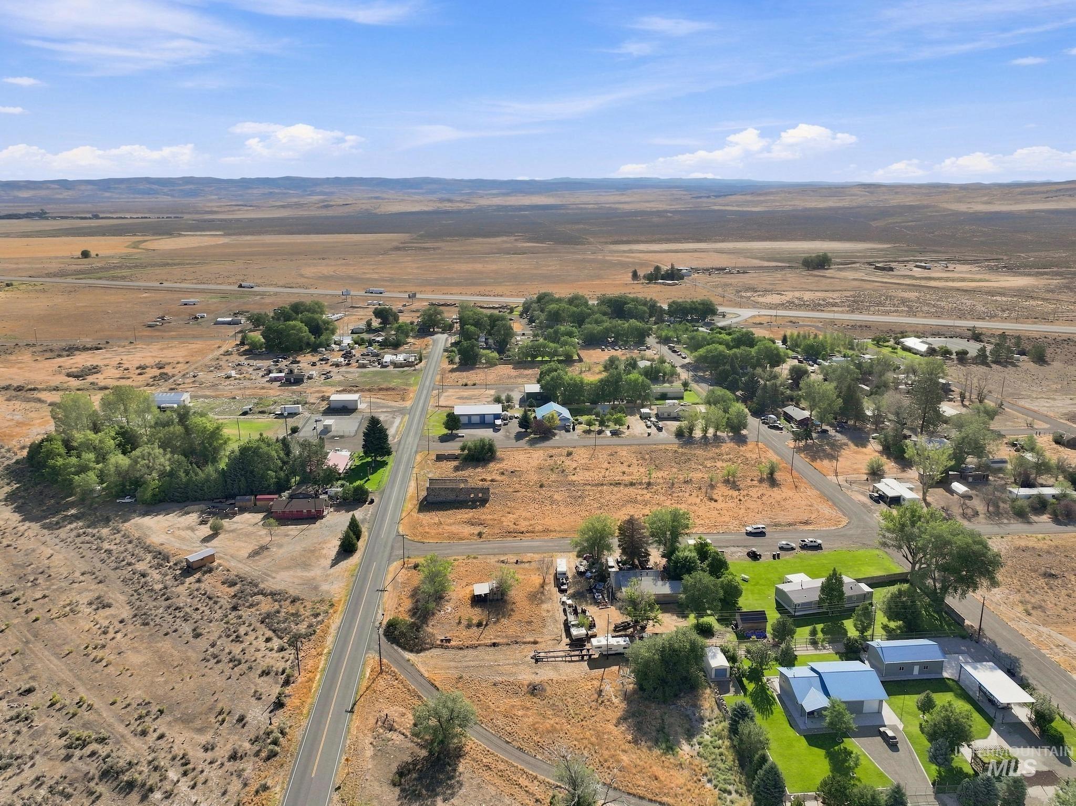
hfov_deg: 71.6
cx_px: 538
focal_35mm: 24
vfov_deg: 56.8
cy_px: 403
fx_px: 746
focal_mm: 12.3
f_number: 2.8
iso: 230
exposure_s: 1/4000
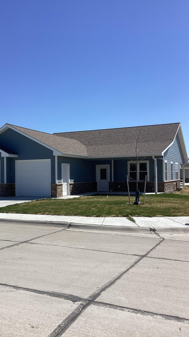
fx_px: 303
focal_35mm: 34
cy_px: 169
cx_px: 77
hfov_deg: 34.5
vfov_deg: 58.0
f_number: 2.4
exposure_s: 1/1942
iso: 25
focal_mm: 3.3
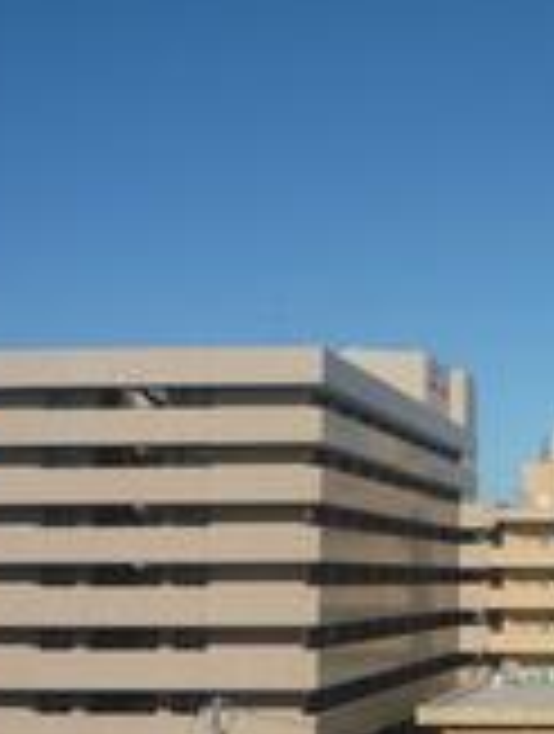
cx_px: 617
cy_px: 428
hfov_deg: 19.8
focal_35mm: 71
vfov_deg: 27.3
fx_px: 1509
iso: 100
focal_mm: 4.4
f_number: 5.6
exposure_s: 1/800
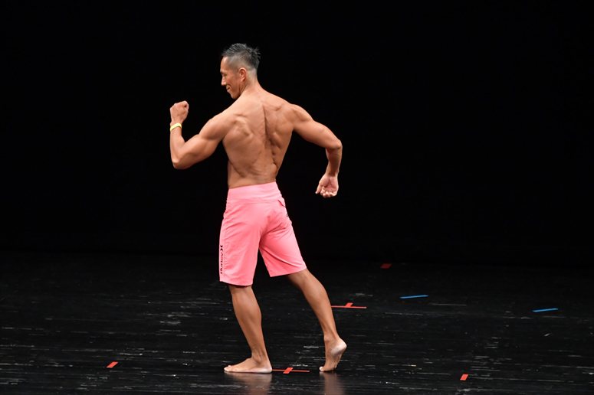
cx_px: 297
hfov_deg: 7.2
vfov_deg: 4.8
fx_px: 4700
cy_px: 198
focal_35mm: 285
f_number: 5.6
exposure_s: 1/400
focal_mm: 190
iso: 3200
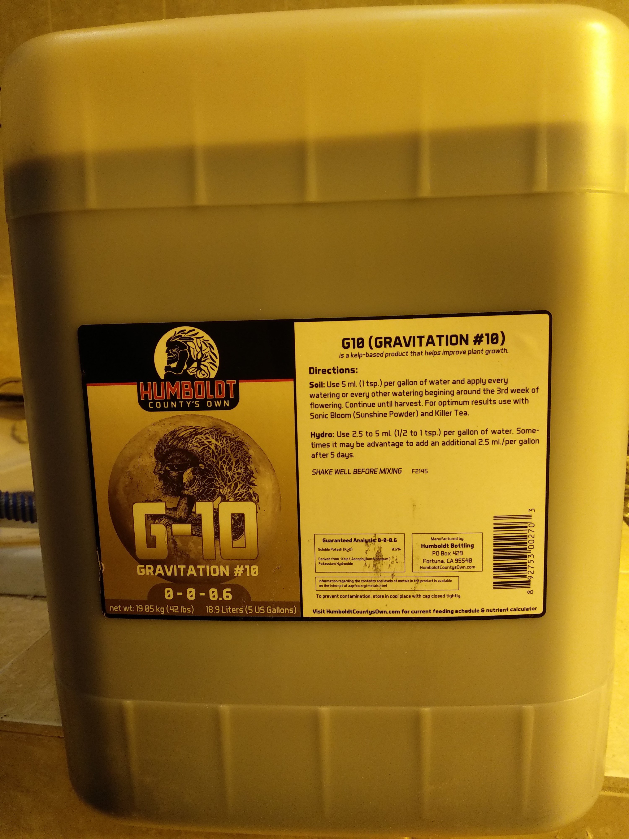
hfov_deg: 53.1
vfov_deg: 67.3
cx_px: 314
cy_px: 420
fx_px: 630
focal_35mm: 26
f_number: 2.2
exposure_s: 1/60
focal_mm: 3.81
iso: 400
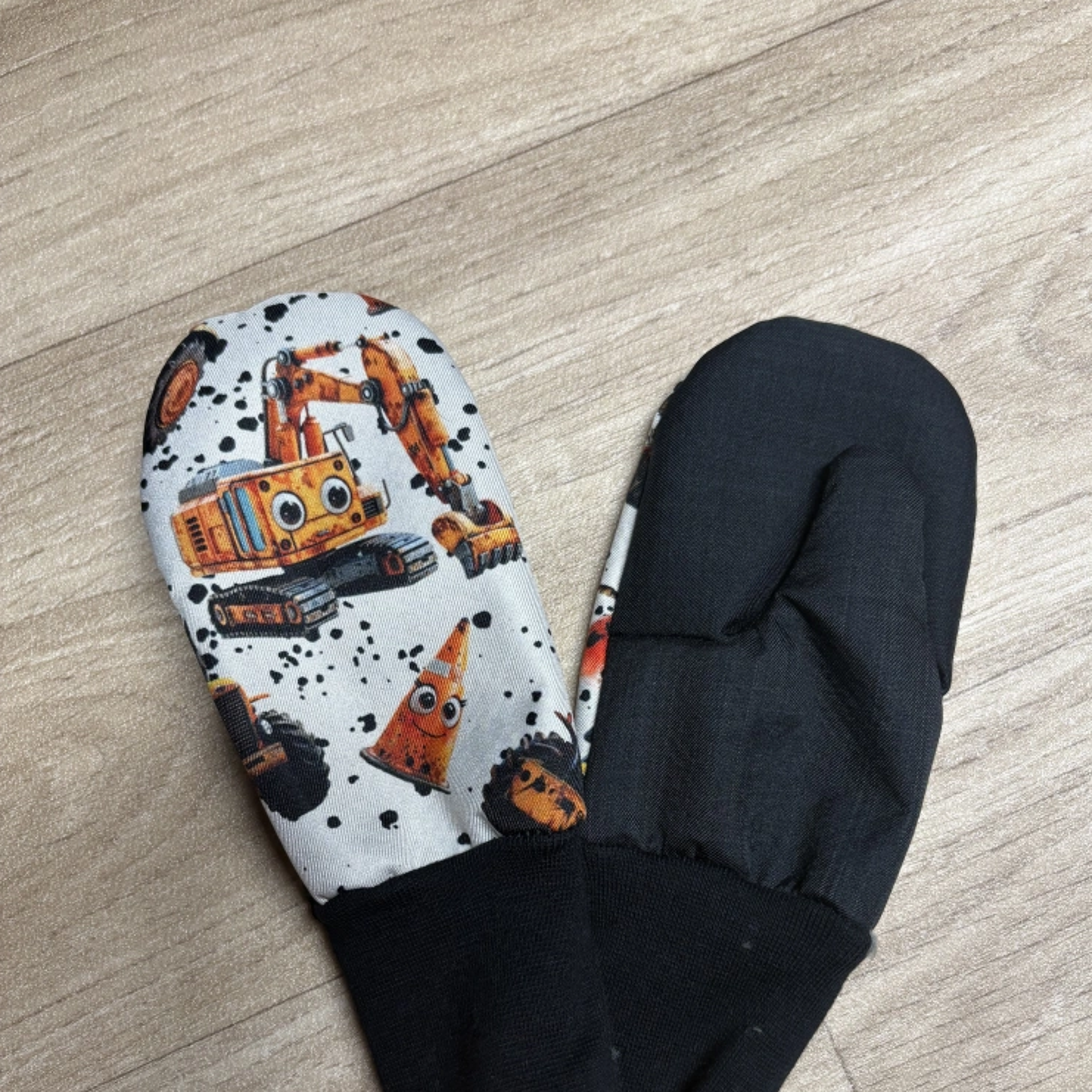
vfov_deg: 51.8
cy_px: 699
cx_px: 548
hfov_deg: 52.5
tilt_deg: -82.4
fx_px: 1106
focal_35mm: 31
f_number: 1.6
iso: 125
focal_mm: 5.96
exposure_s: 1/88
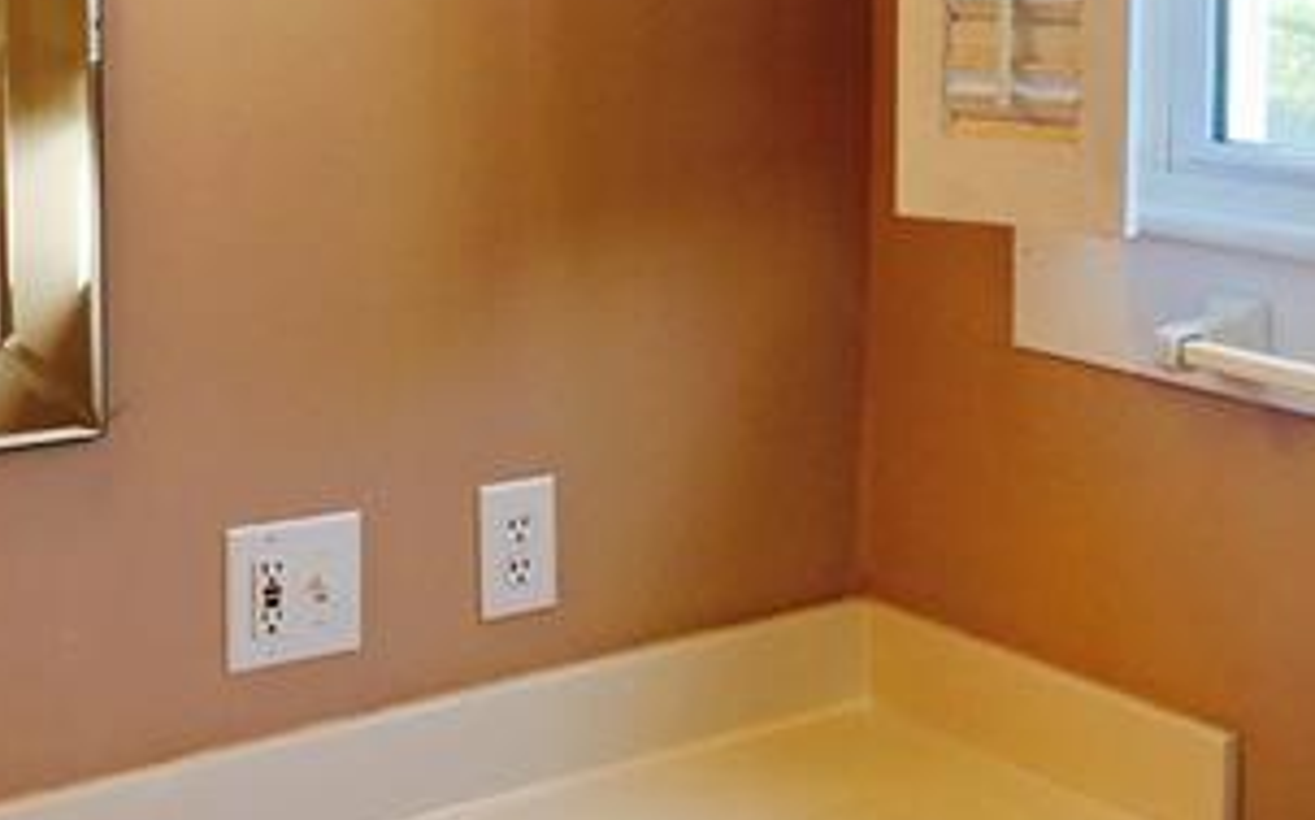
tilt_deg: -6.6
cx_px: 668
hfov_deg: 31.5
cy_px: 208
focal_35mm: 65
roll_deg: -0.6
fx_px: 2328
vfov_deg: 19.8
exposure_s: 1/120
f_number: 2.2
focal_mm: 4.15
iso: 32
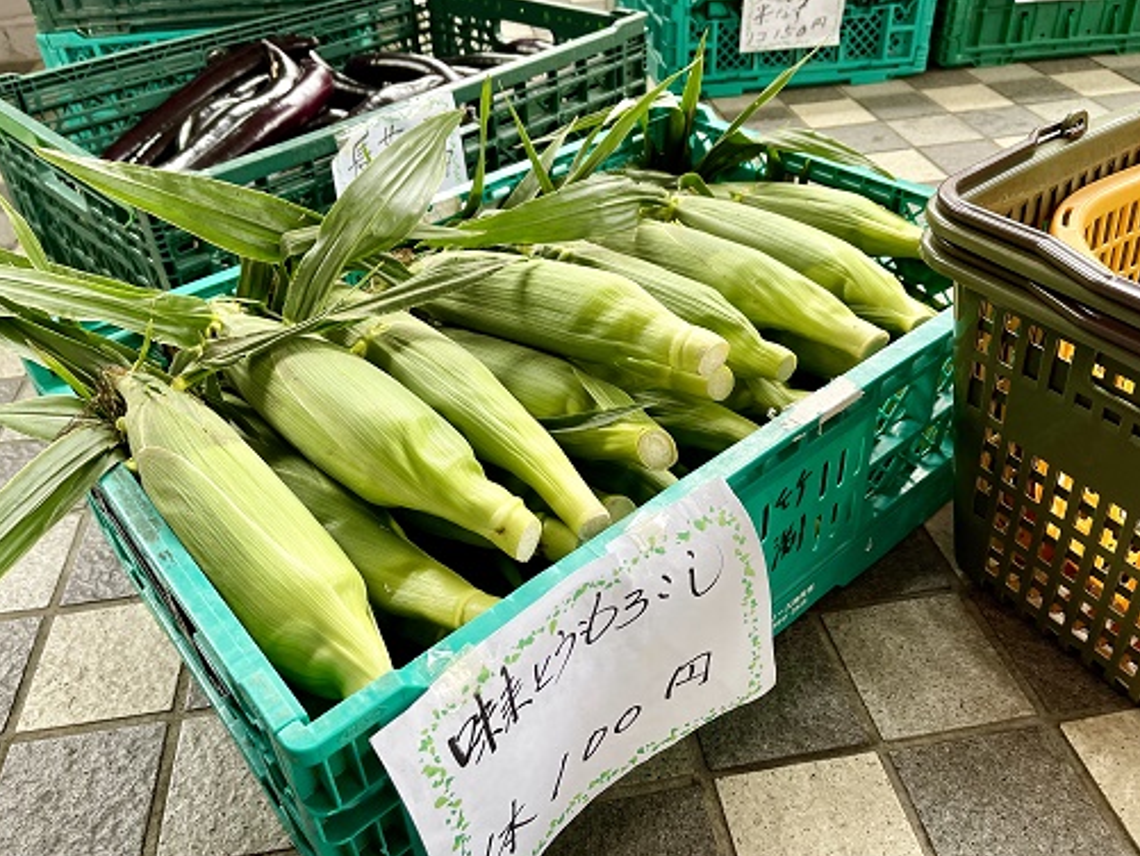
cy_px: 404
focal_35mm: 28
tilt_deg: -35.0
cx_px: 551
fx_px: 922
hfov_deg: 63.4
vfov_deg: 49.7
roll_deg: +3.8
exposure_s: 1/100
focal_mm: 5.1
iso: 125
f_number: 1.6
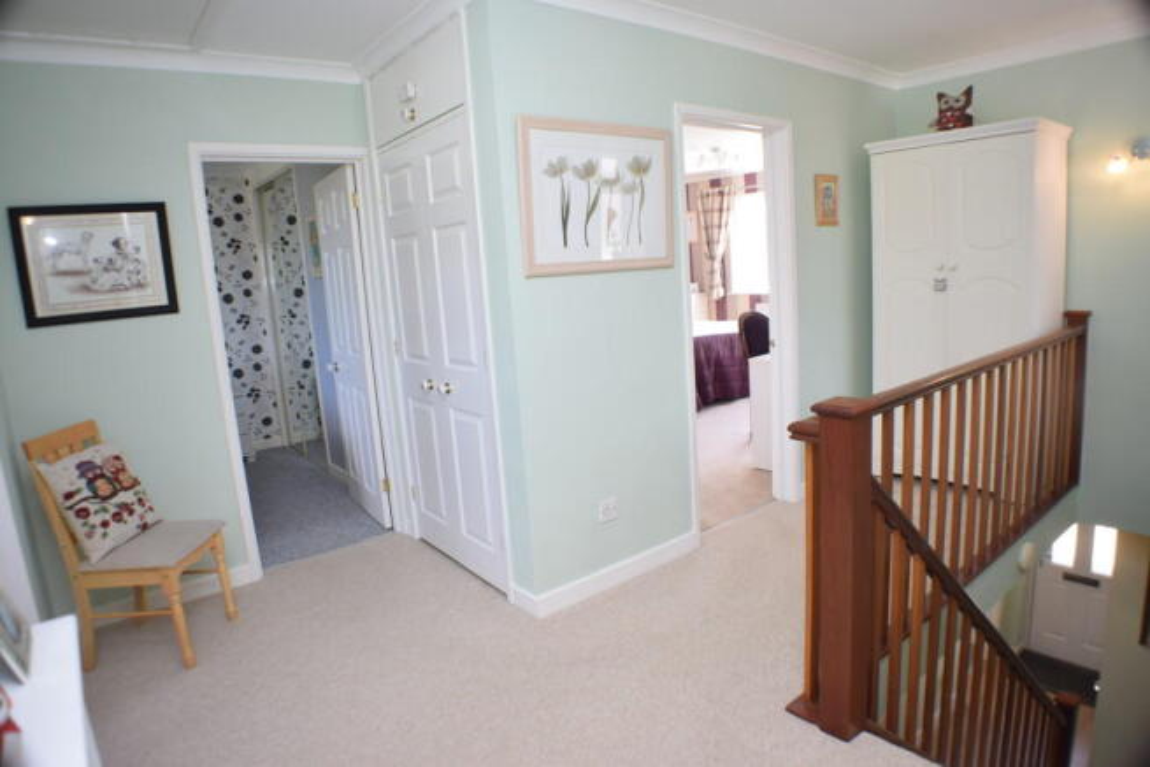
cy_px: 384
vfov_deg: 48.0
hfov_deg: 67.4
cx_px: 575
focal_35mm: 27
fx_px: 863
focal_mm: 18
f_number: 4.5
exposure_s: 1/80
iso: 400
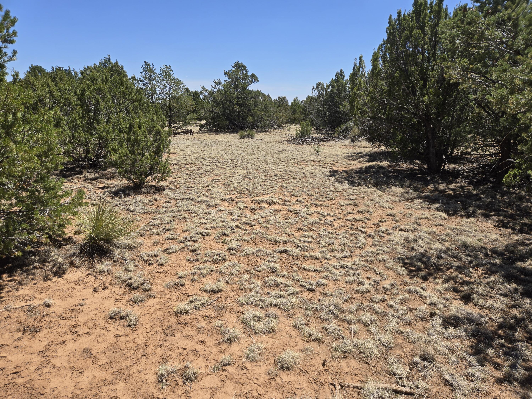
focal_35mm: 23
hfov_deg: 73.9
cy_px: 200
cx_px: 266
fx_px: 353
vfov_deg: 58.9
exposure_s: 1/2111
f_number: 1.8
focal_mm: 5.4
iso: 25
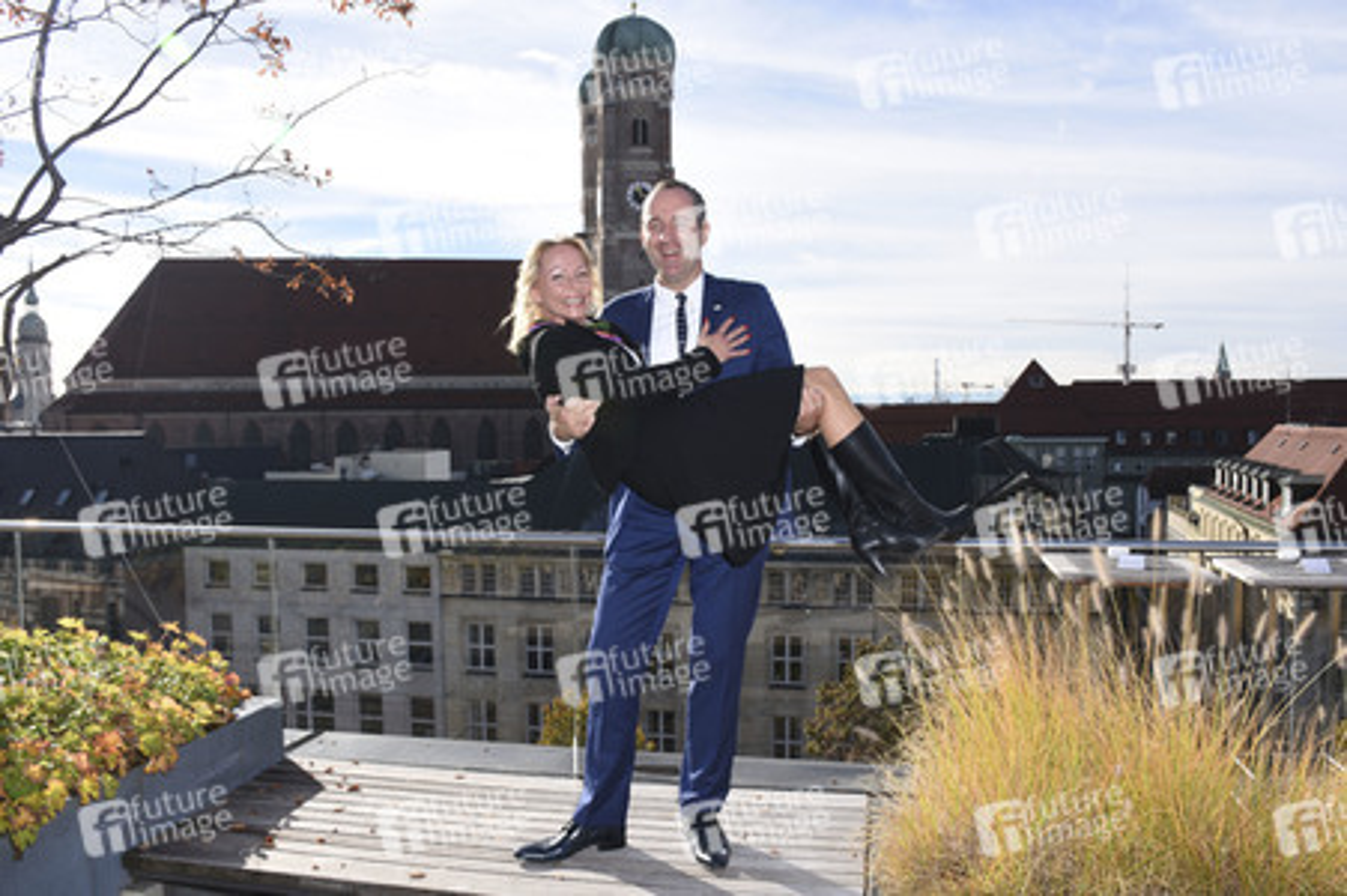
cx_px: 674
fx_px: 1009
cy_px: 448
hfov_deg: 67.4
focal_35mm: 27
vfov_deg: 47.9
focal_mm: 18
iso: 100
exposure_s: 1/200
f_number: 7.1
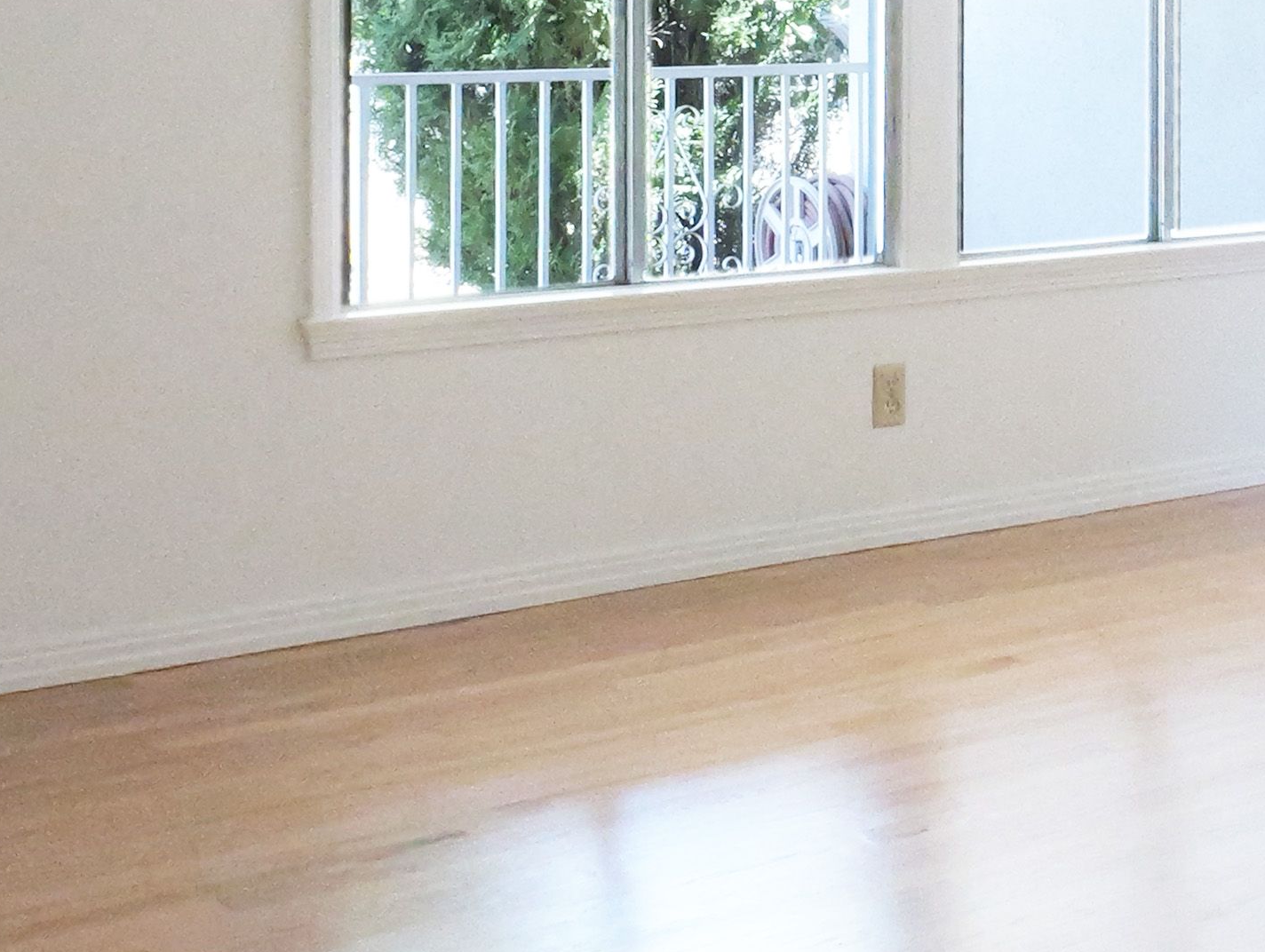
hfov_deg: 25.1
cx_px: 1317
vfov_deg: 19.8
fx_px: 2671
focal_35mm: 73
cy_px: 57
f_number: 8
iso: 3200
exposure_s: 1/125
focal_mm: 9
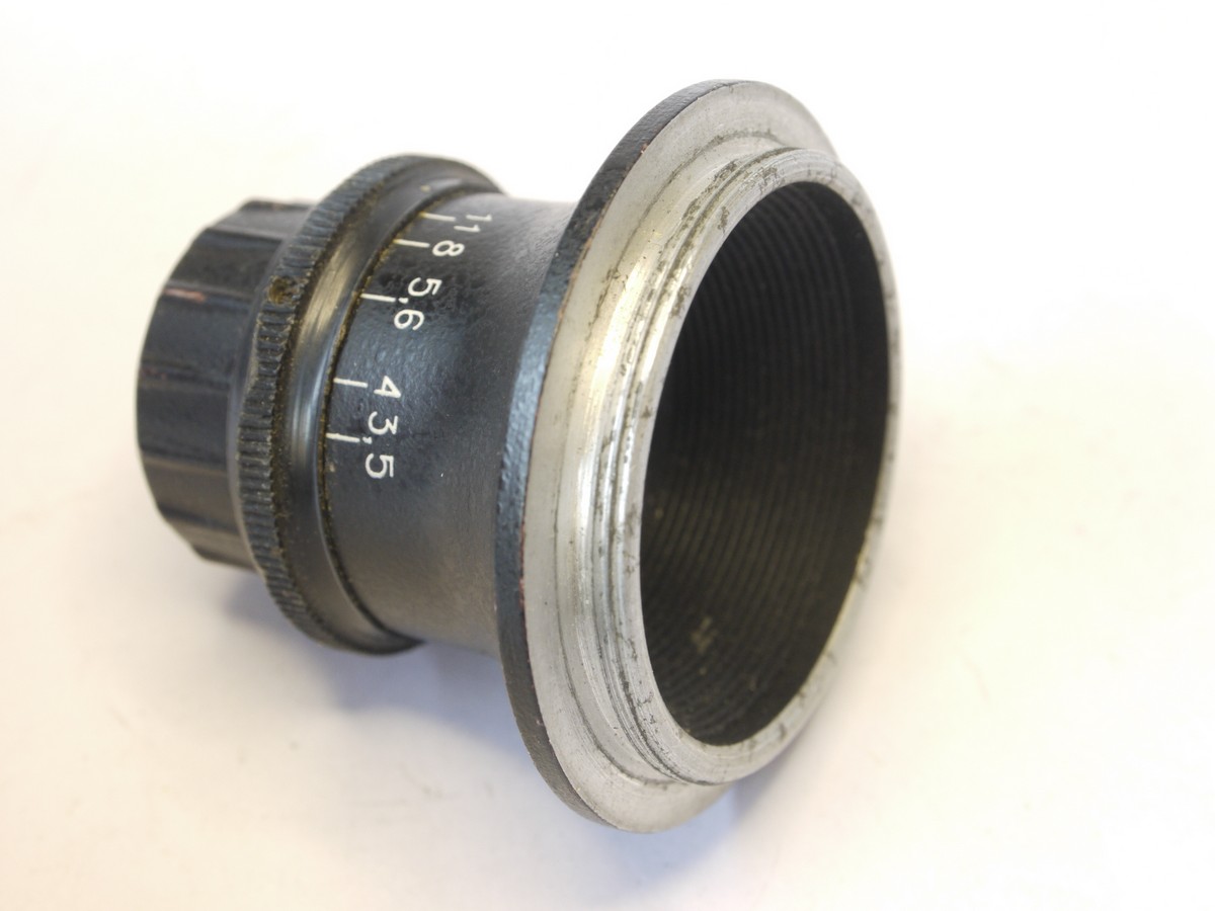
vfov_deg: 21.0
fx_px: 2457
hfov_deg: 27.8
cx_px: 608
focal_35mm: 70
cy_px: 456
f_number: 9
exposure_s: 1/5
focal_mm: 35
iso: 400
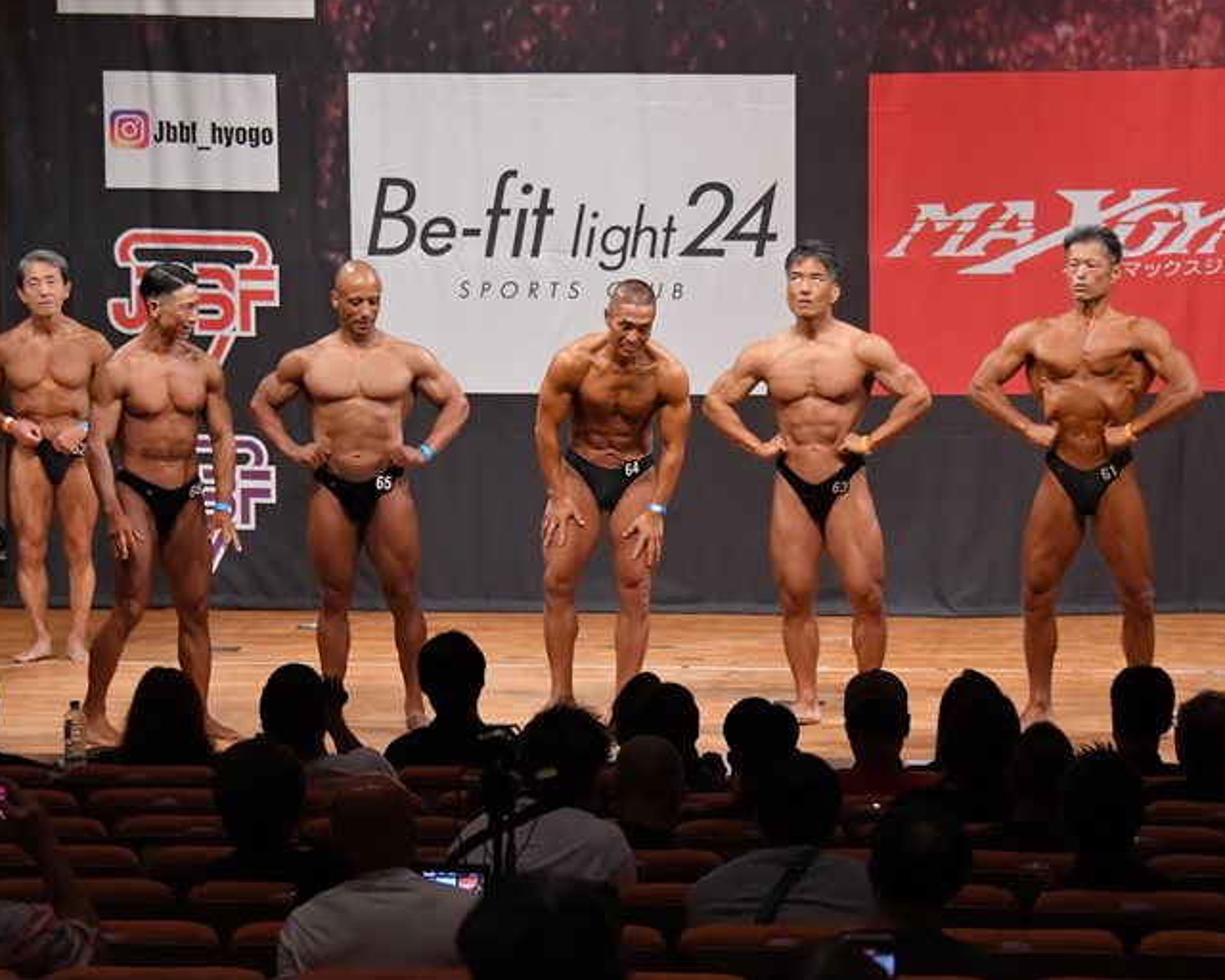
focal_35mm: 167
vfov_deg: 9.3
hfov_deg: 11.6
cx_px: 612
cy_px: 488
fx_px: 6055
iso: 7200
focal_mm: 98
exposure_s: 1/400
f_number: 5.6
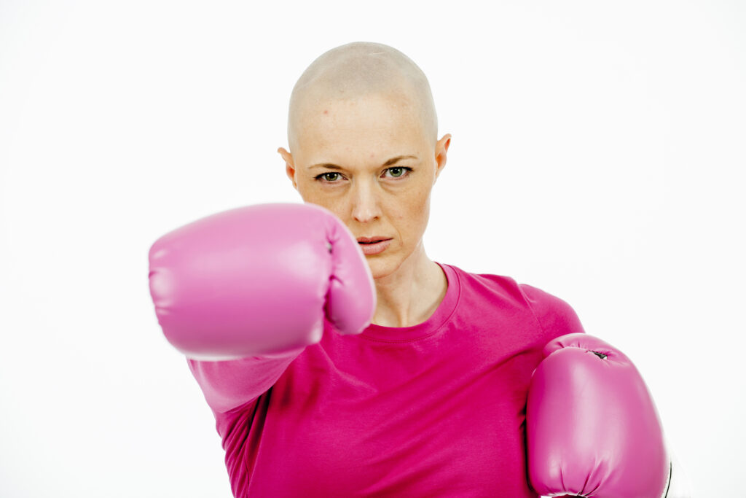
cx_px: 373
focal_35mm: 135
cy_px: 249
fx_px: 2798
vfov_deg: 10.2
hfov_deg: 15.2
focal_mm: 135
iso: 100
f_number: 8
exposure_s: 1/200
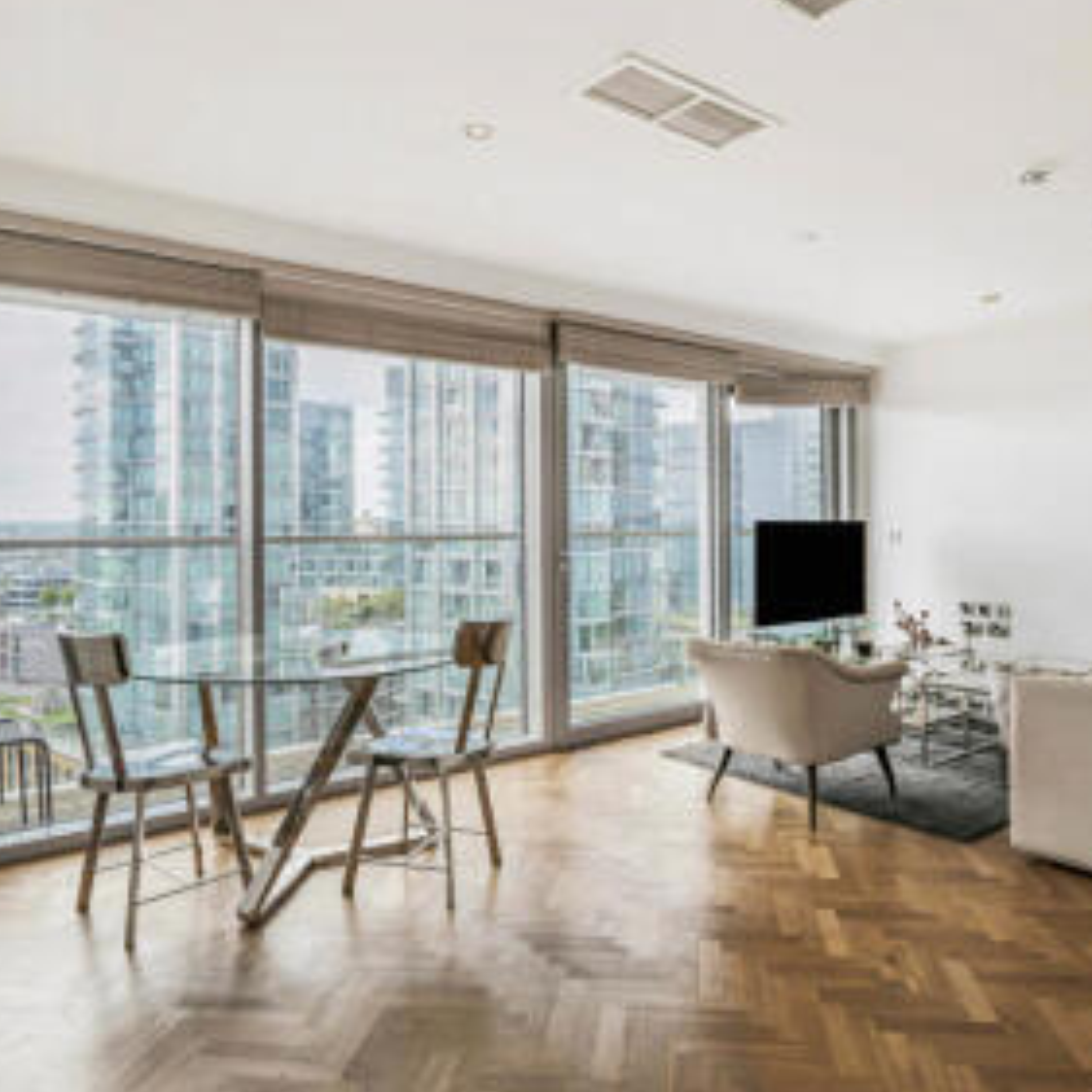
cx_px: 614
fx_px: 862
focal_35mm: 24
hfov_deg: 64.5
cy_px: 530
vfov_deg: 64.7
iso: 200
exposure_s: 1/250
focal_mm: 16.8
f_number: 7.1
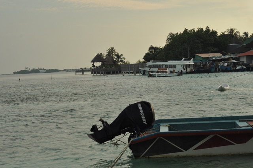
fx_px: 526
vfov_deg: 18.1
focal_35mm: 75
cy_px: 84
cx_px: 126
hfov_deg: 27.0
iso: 400
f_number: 10
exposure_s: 1/400
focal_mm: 50
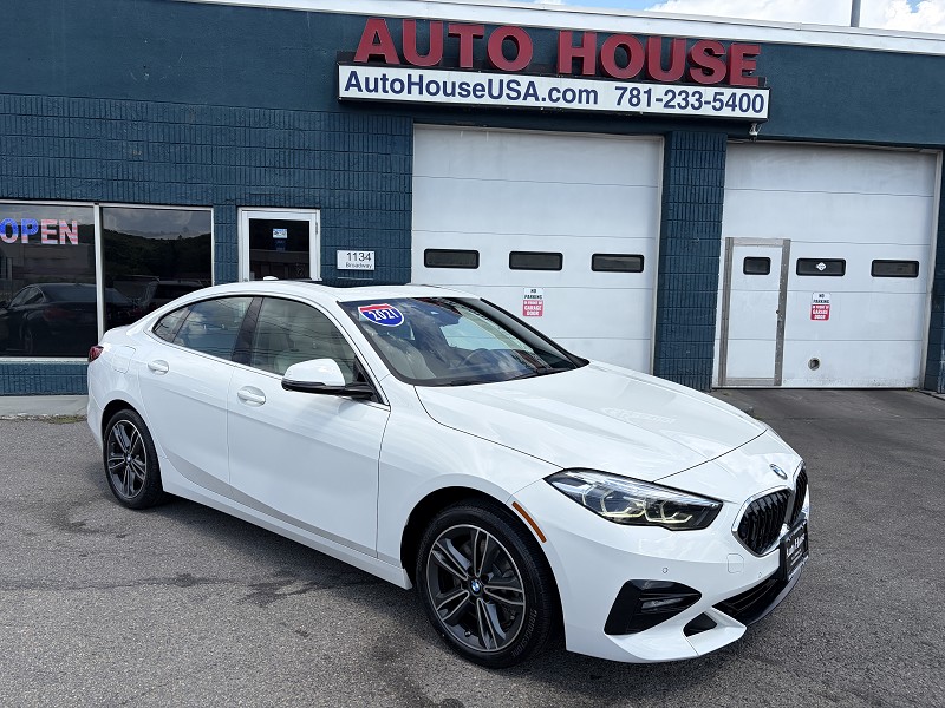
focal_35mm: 26
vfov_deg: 53.1
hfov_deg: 67.3
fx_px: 710
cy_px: 354
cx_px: 472
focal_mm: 5.96
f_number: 1.6
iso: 50
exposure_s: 1/3125
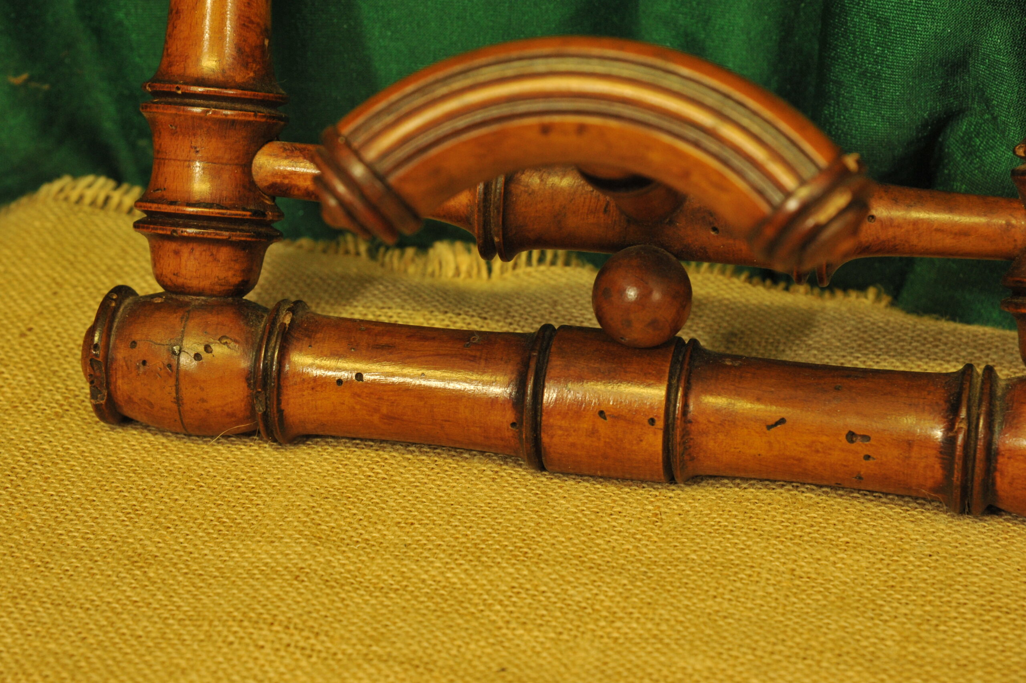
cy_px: 342
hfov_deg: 17.1
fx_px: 3417
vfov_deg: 11.4
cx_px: 513
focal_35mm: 120
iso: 2200
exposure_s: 1/30
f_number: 9
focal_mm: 120
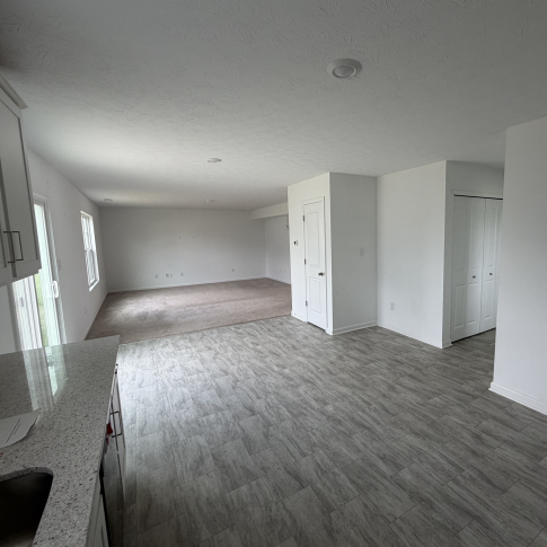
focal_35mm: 17
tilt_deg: -6.4
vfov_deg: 84.0
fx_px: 304
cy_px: 270
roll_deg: +1.9
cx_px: 328
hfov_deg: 83.0
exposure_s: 1/121
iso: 64
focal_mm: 2.22
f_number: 2.2
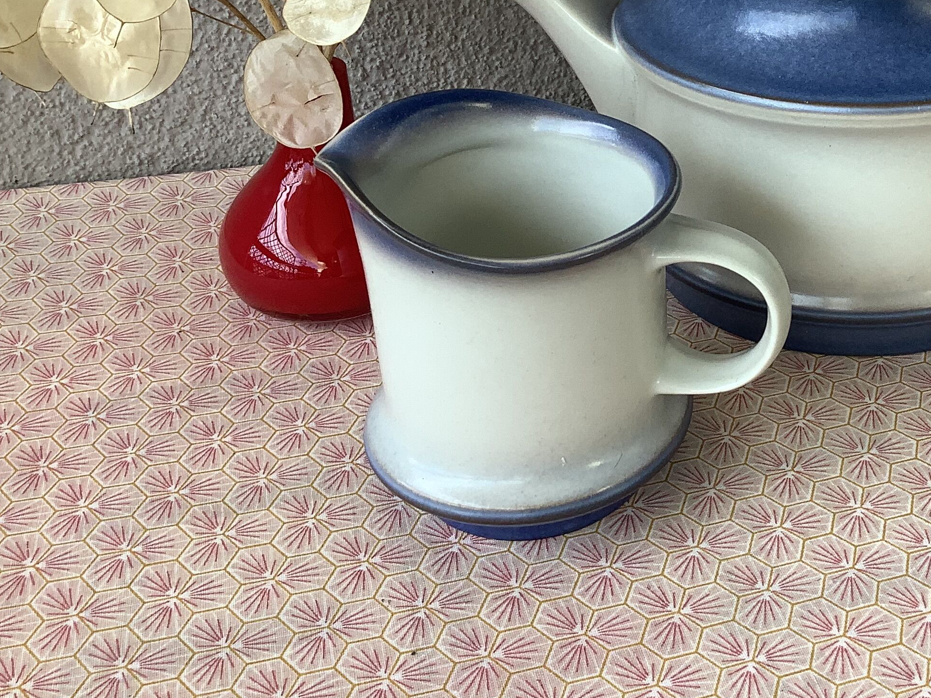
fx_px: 1398
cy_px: 140
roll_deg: +2.5
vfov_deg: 27.5
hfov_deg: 35.7
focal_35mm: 52
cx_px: 739
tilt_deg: -24.6
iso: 32
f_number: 2.4
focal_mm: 3.3
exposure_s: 1/100
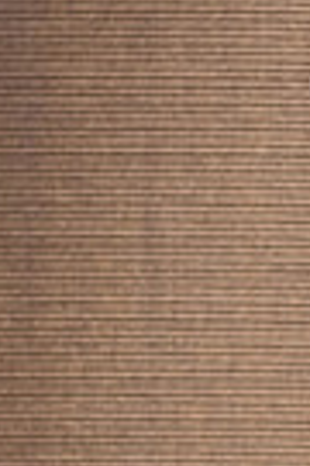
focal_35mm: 234
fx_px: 3022
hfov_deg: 5.8
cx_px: 468
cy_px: 352
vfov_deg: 8.8
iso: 1000
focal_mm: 70
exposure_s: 1/60
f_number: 5.6
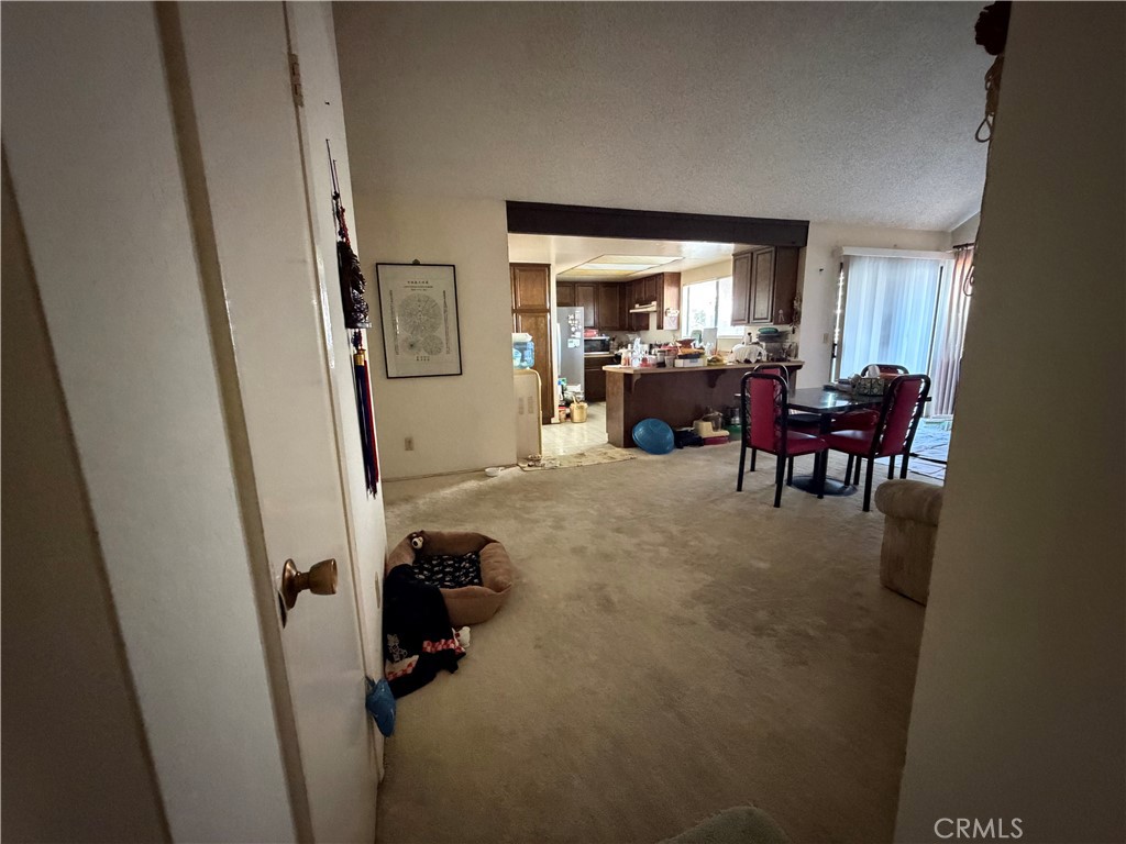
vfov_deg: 85.7
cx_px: 563
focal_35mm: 14
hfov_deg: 102.1
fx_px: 455
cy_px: 422
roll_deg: +1.0
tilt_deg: -9.1
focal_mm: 2.22
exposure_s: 1/43
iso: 1250
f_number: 2.2
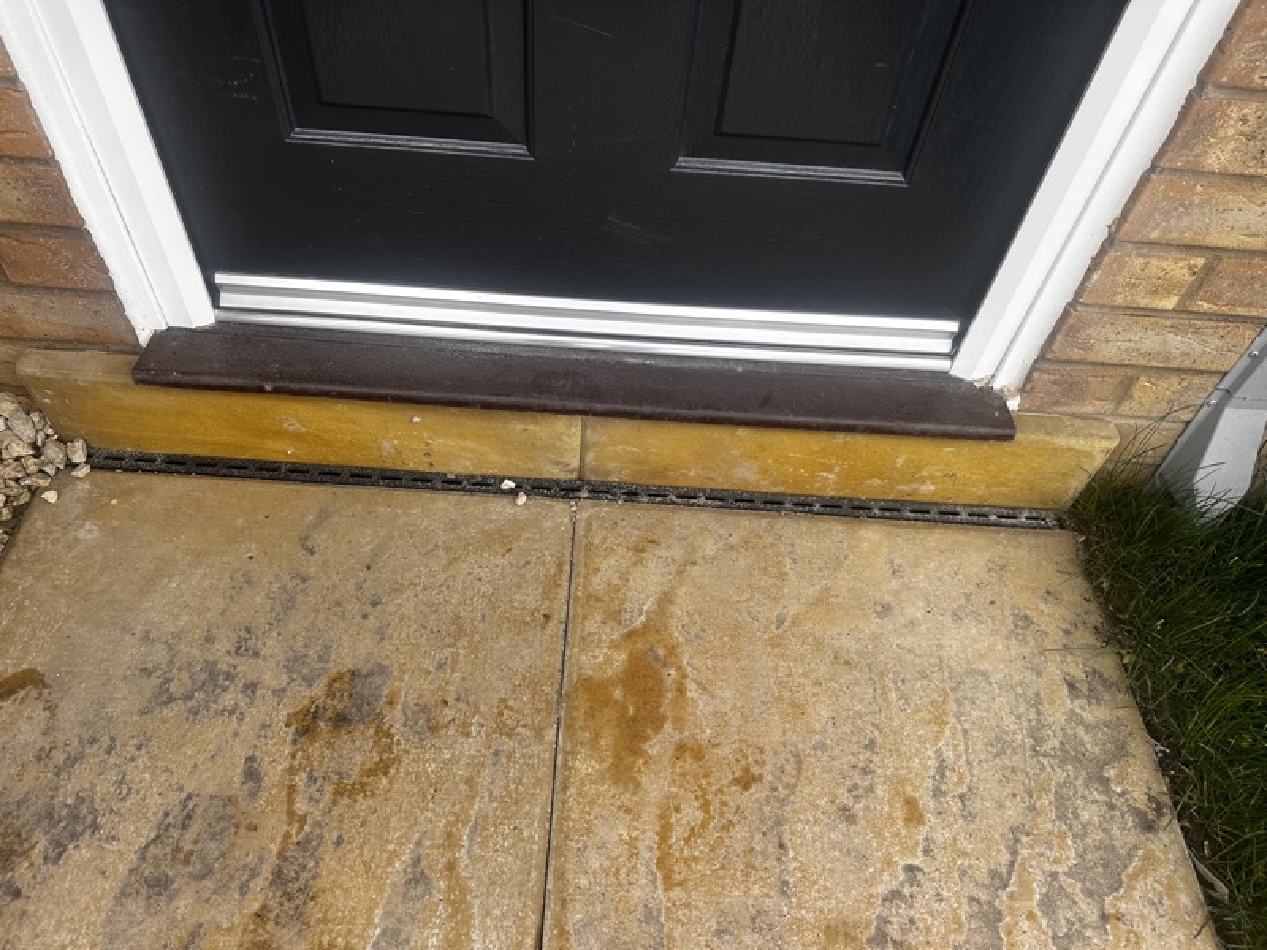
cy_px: 475
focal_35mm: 24
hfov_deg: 71.6
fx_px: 878
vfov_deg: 56.8
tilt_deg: -51.0
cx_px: 634
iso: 80
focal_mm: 6.86
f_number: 1.78
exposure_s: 1/672
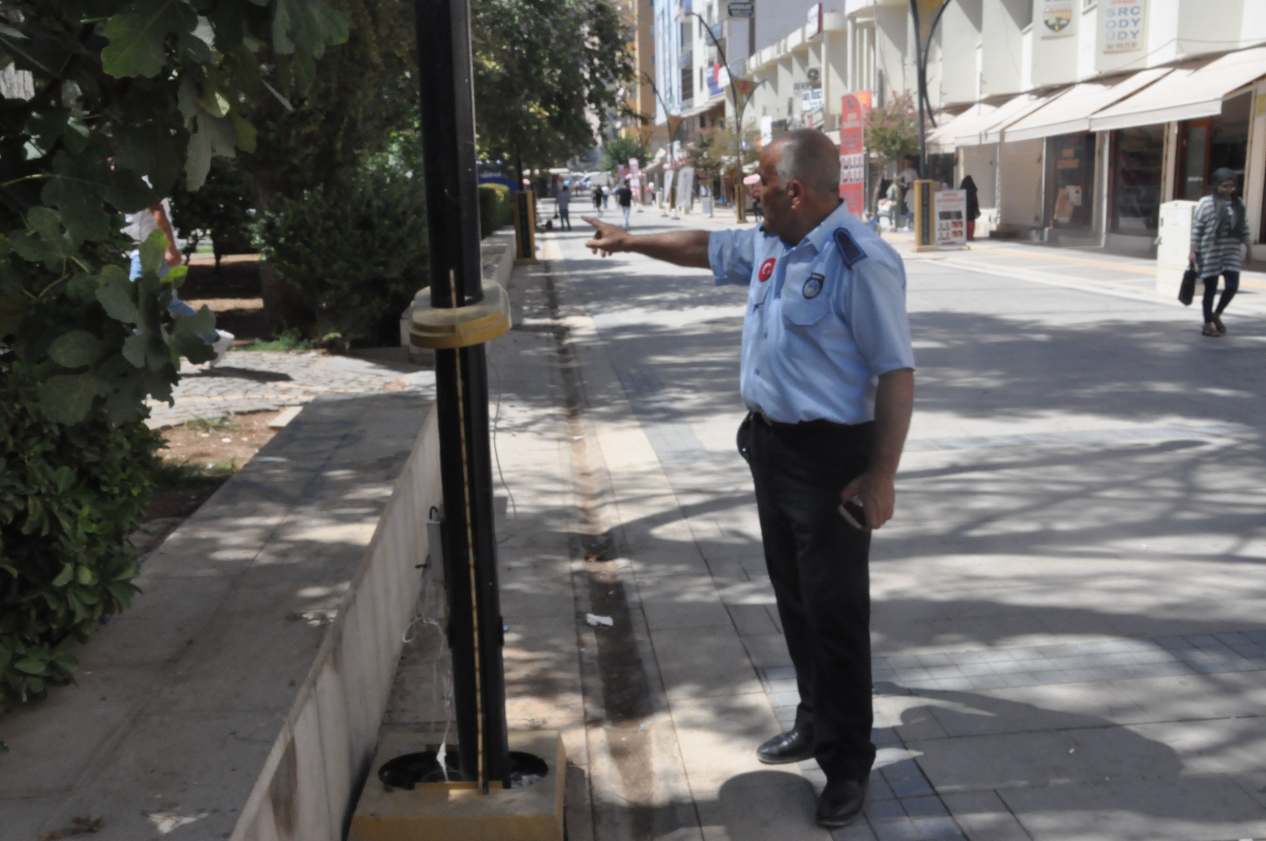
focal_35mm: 36
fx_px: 1264
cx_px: 633
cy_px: 420
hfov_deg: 53.2
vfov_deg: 36.8
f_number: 20
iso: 1600
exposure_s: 1/400
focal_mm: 24
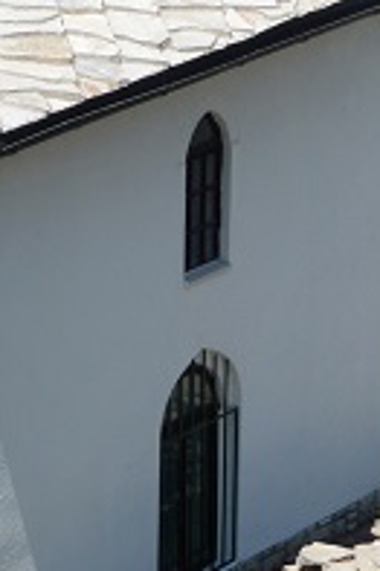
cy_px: -977
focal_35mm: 294
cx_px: -52
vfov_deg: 6.5
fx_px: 4663
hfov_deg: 4.7
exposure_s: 1/250
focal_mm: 32
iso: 100
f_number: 8
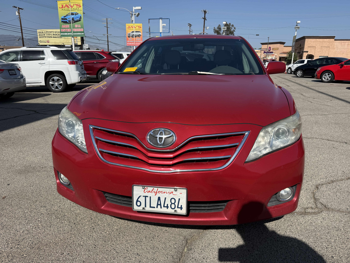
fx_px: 243
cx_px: 175
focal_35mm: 24
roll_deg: -1.1
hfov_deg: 71.6
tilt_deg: -13.6
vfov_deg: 56.8
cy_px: 132
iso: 80
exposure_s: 1/4975
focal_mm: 6.76
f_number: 1.78
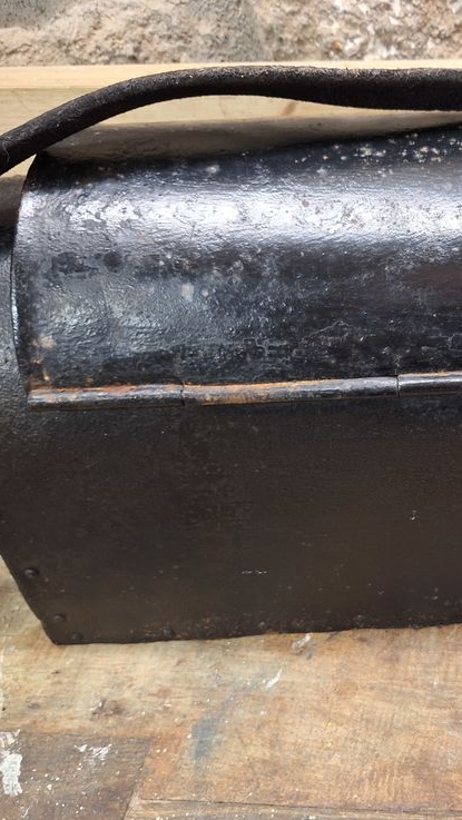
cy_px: 406
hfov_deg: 32.2
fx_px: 740
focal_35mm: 34
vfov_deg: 58.0
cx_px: 452
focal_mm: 5.54
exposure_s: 1/25
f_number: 1.8
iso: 320
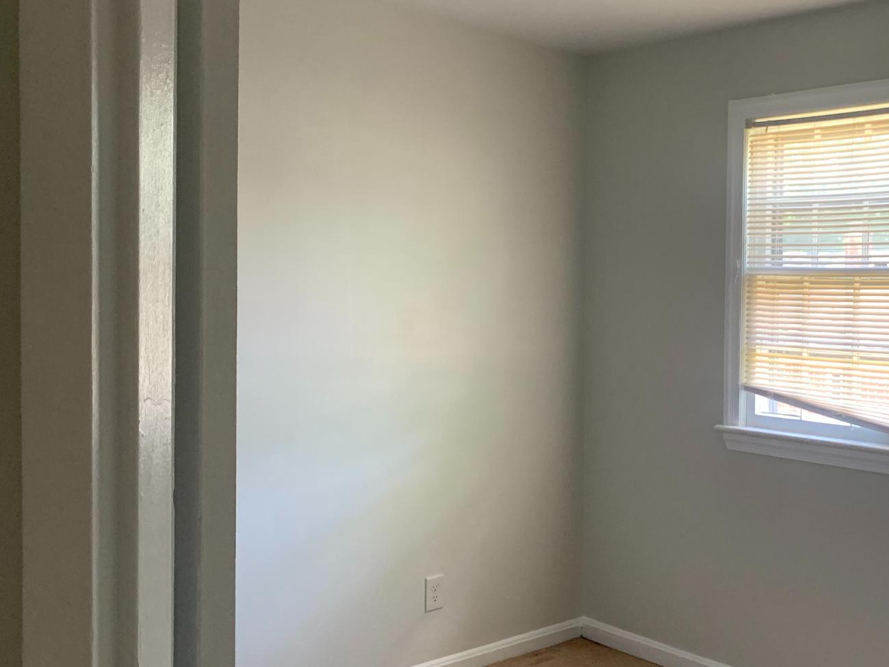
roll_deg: -0.5
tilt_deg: -2.3
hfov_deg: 44.5
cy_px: 312
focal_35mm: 41
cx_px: 646
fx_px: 1053
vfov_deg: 35.1
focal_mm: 4.25
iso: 160
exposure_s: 1/60
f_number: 1.8
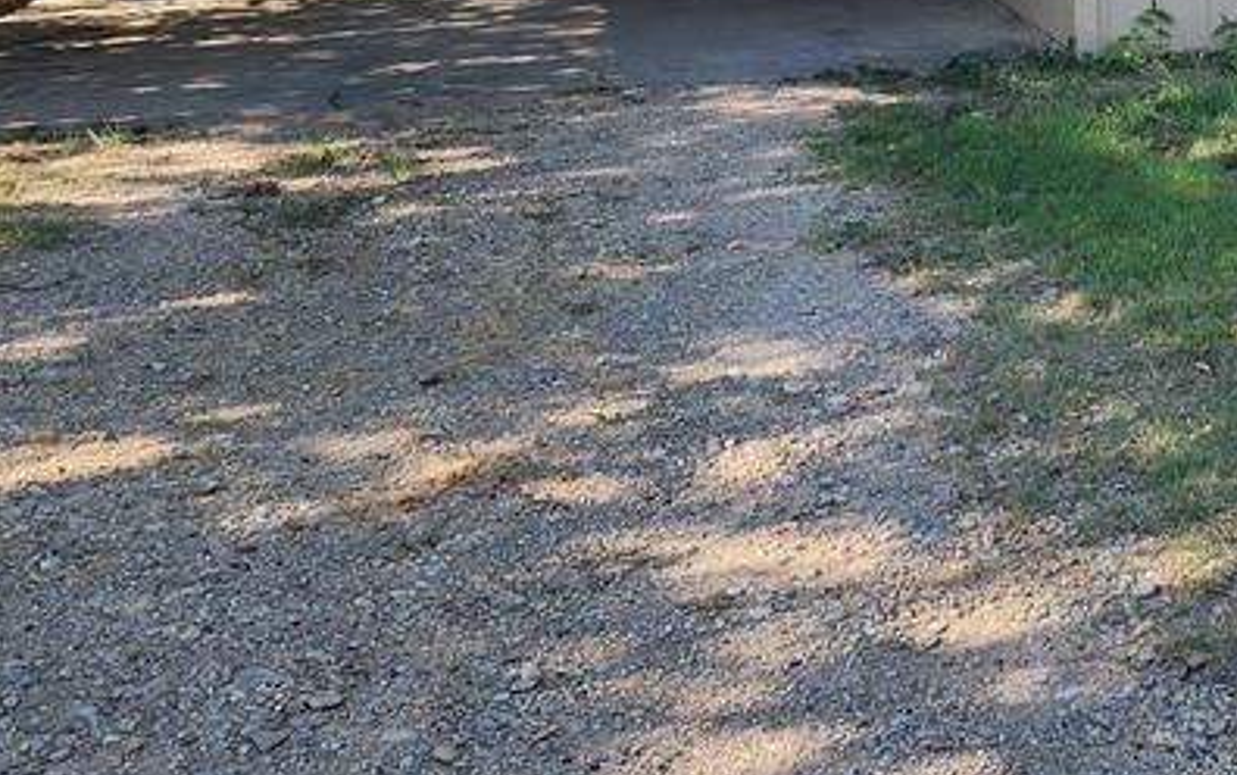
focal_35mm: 63
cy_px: -47
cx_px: 1293
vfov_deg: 19.9
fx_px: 2125
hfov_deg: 29.8
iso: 12
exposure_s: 1/262
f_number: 1.8
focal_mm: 6.4
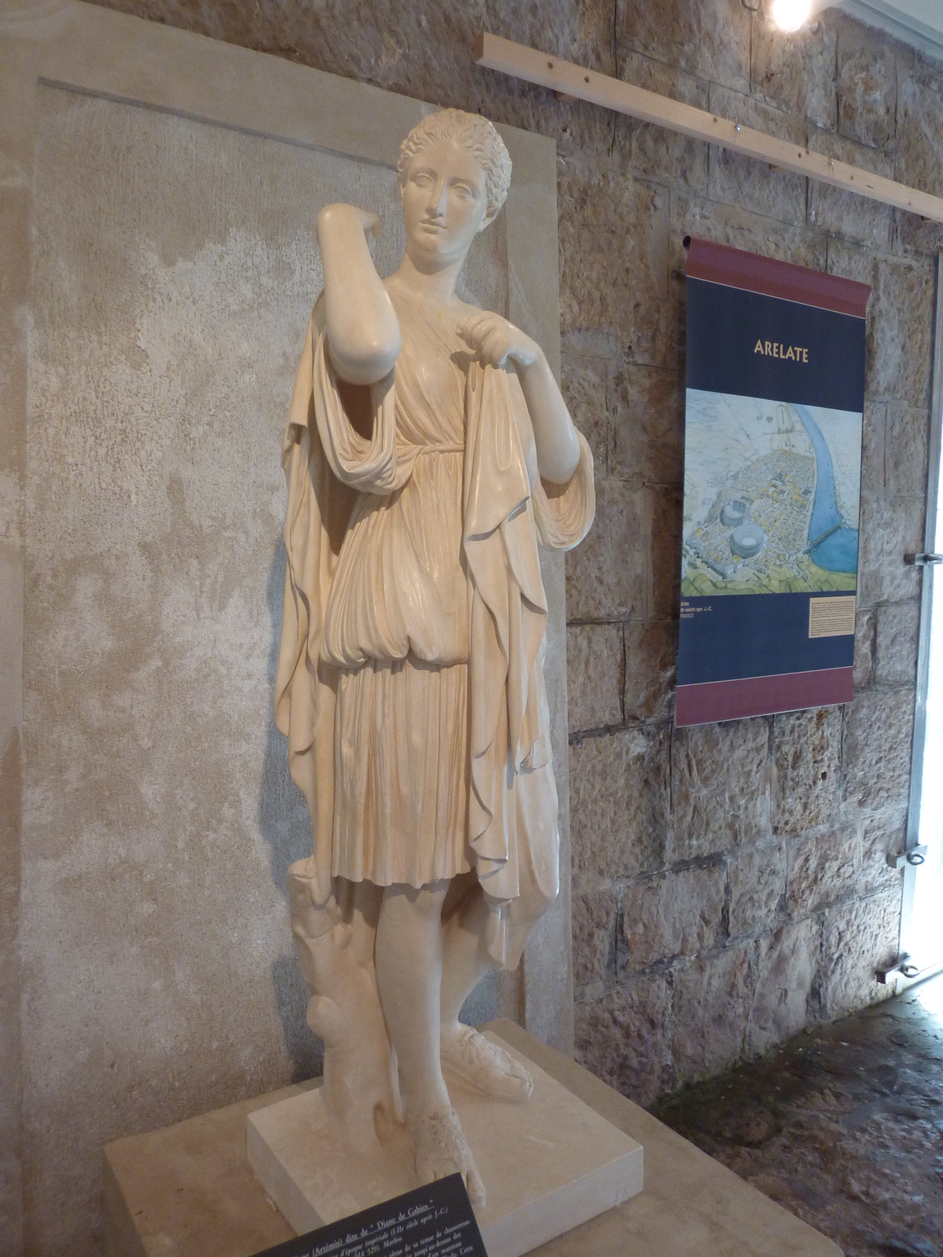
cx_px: 472
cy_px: 628
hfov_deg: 54.9
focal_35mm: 25
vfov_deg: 69.4
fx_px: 908
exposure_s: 1/30
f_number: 3.3
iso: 250
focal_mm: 4.1
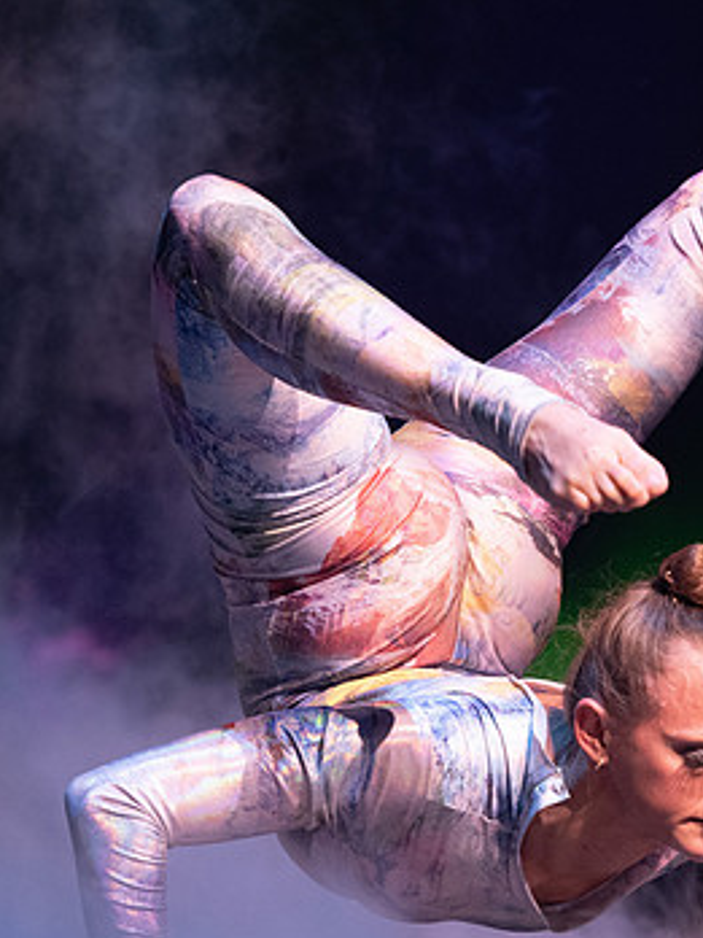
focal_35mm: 317
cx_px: 523
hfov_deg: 4.7
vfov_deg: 6.2
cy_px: 673
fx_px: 8584
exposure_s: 1/320
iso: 2000
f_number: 2.8
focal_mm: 145
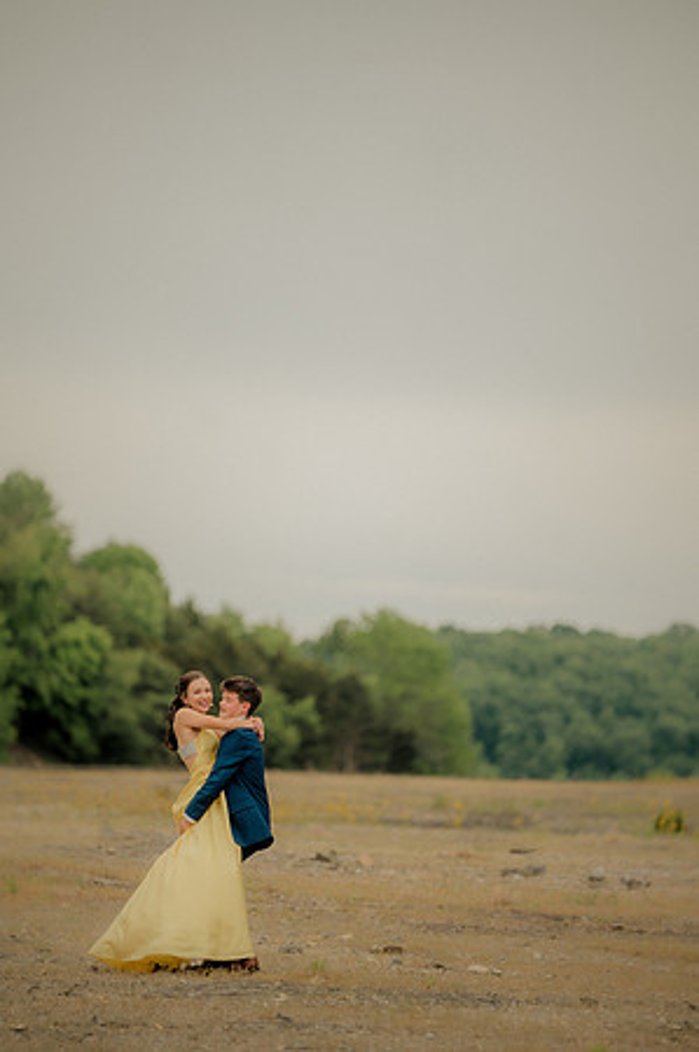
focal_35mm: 200
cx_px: 350
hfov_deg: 6.9
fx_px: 5838
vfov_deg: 10.3
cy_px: 526
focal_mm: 200
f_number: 2.8
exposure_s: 1/320
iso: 160
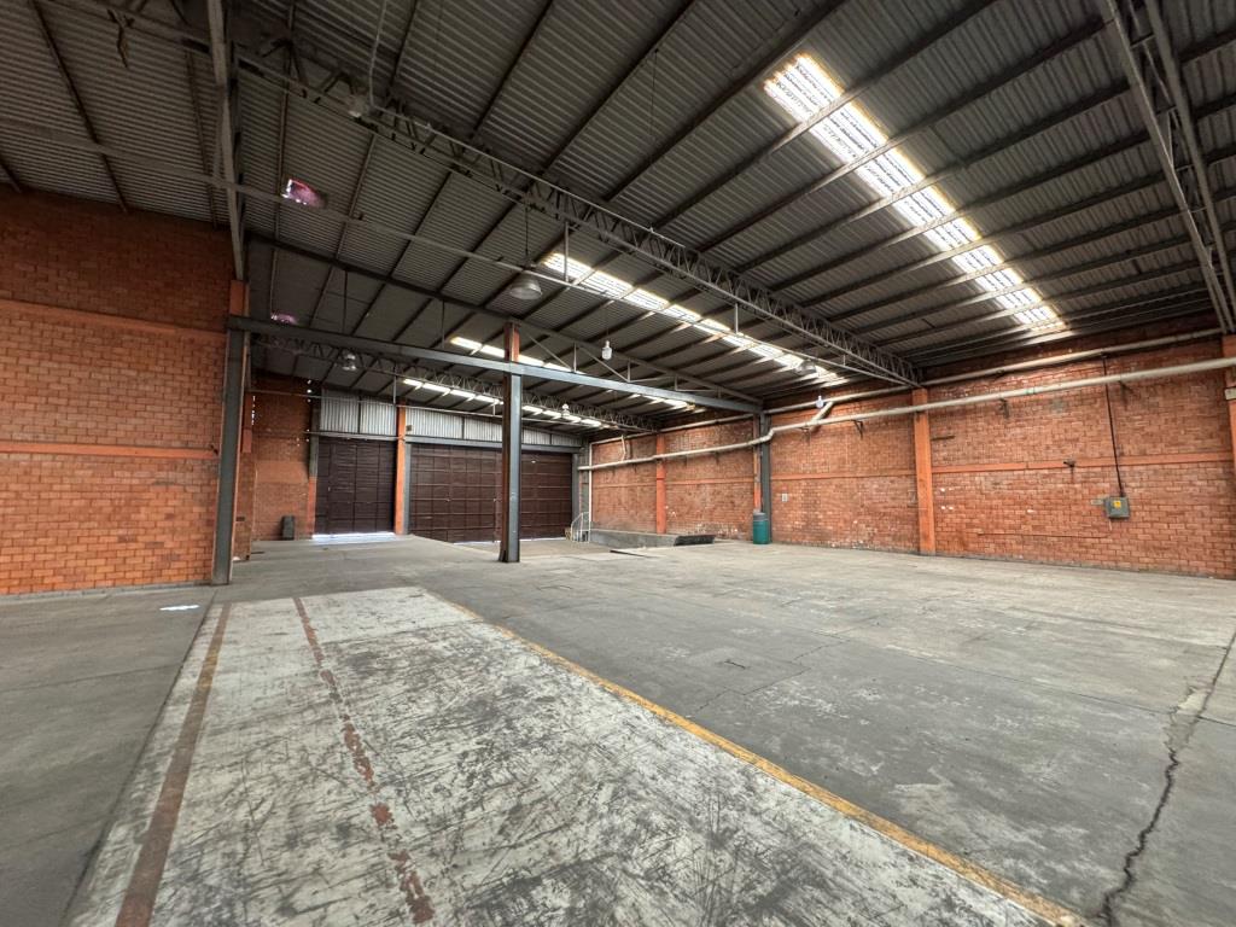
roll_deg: -1.1
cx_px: 618
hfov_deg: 102.1
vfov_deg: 85.7
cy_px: 464
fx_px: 500
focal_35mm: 14
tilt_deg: +4.6
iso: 500
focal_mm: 2.22
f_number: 2.2
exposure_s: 1/60
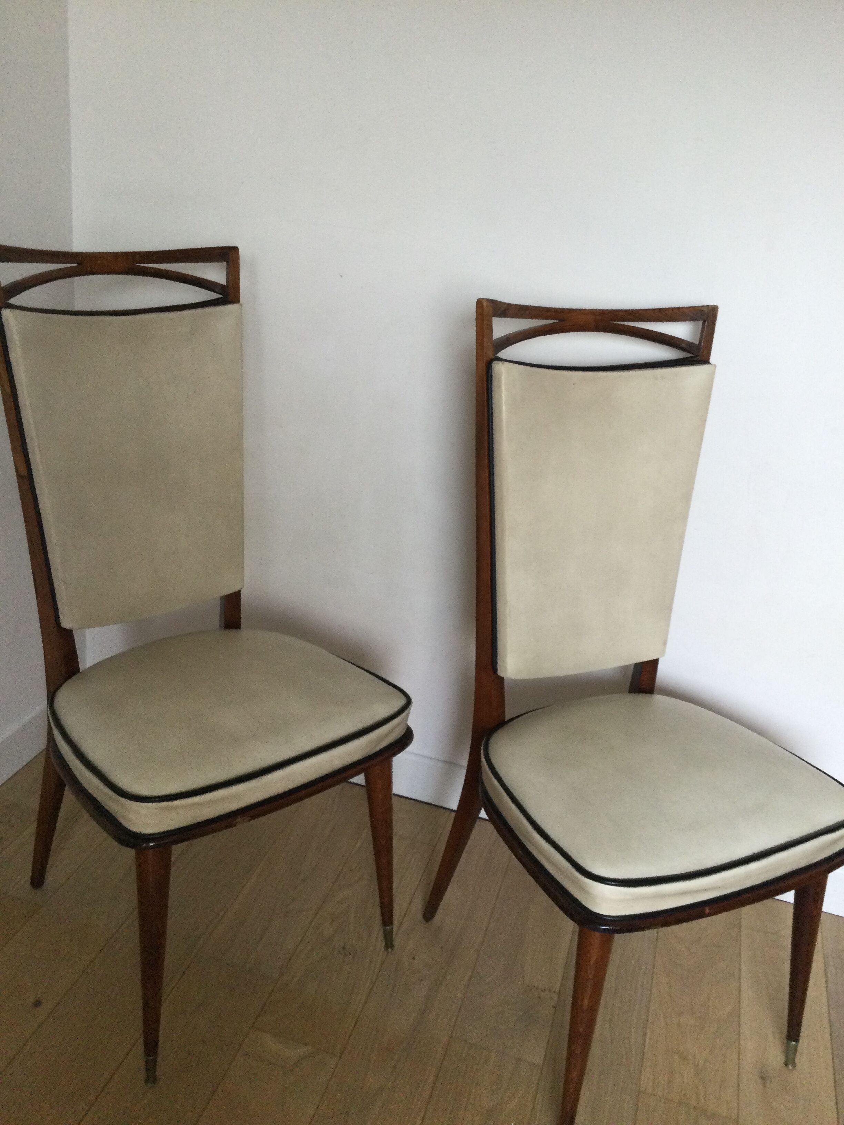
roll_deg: -5.2
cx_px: 422
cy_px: 562
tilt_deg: -22.3
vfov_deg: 58.4
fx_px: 1008
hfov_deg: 45.4
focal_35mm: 31
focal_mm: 3.3
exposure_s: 1/33
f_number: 2.4
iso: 64
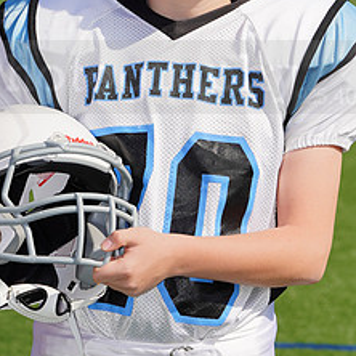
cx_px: 90
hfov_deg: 4.0
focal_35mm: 443
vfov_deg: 4.0
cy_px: 63
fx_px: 5154
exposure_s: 1/250
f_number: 13
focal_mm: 200
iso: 100
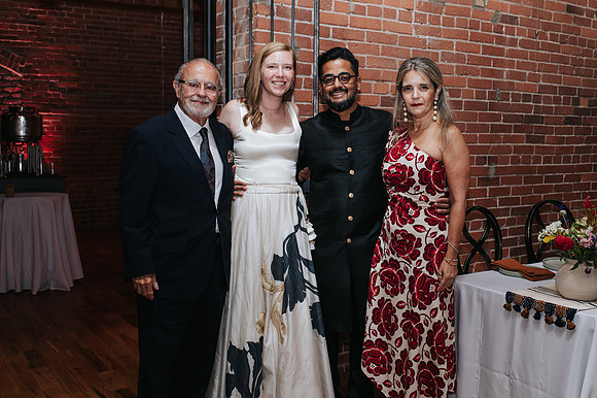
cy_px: 202
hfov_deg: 48.4
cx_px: 294
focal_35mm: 40
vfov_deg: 33.3
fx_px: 665
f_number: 4
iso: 800
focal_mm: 35
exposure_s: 1/200
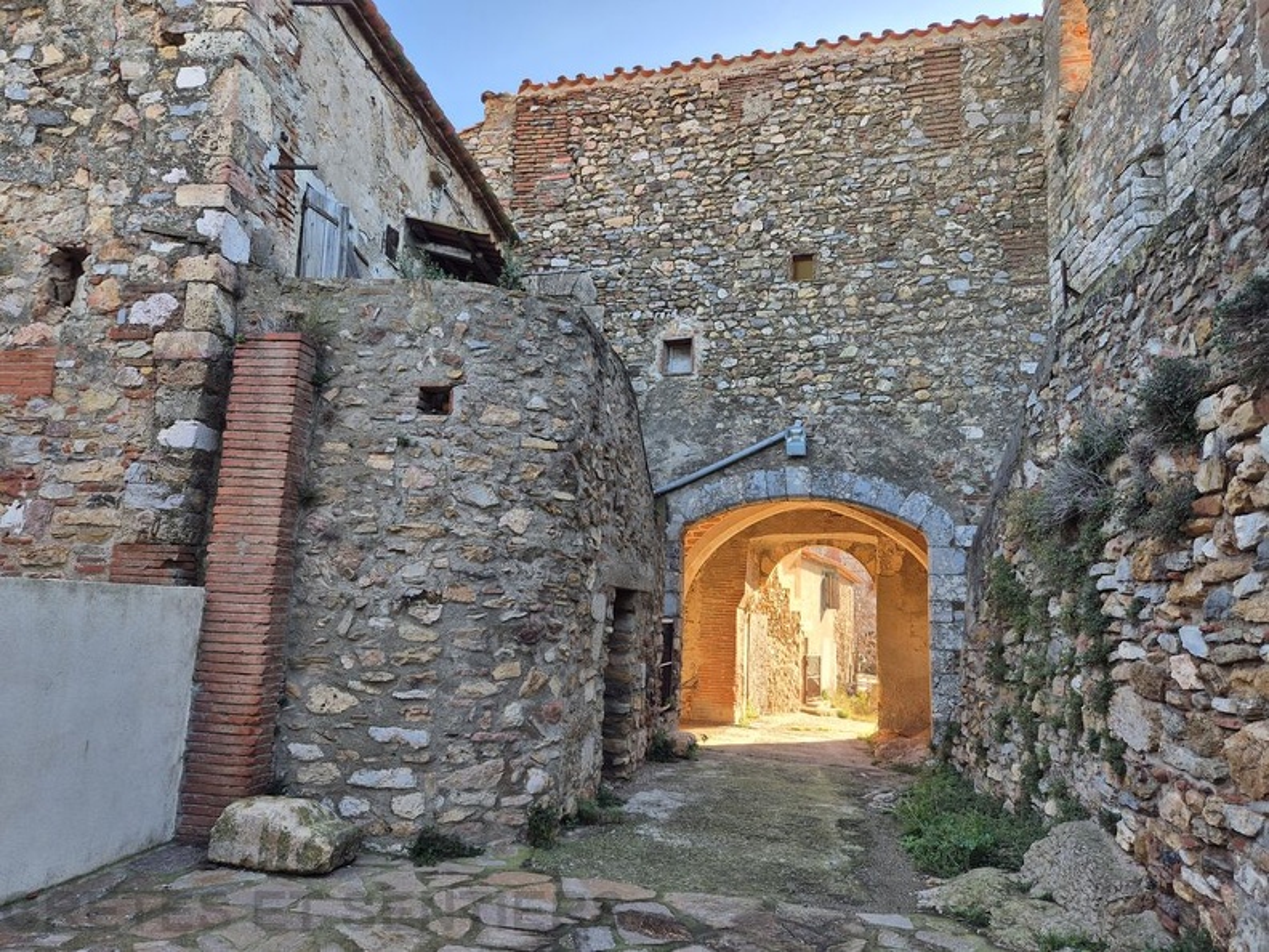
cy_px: 476
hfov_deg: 73.9
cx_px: 634
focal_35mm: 23
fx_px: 843
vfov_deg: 58.9
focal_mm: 5.4
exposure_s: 1/261
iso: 25
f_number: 1.8
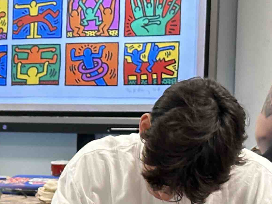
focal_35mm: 166
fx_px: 1304
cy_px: 267
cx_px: -160
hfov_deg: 11.3
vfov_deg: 8.8
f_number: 1.78
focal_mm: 6.86
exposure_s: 1/60
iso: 160
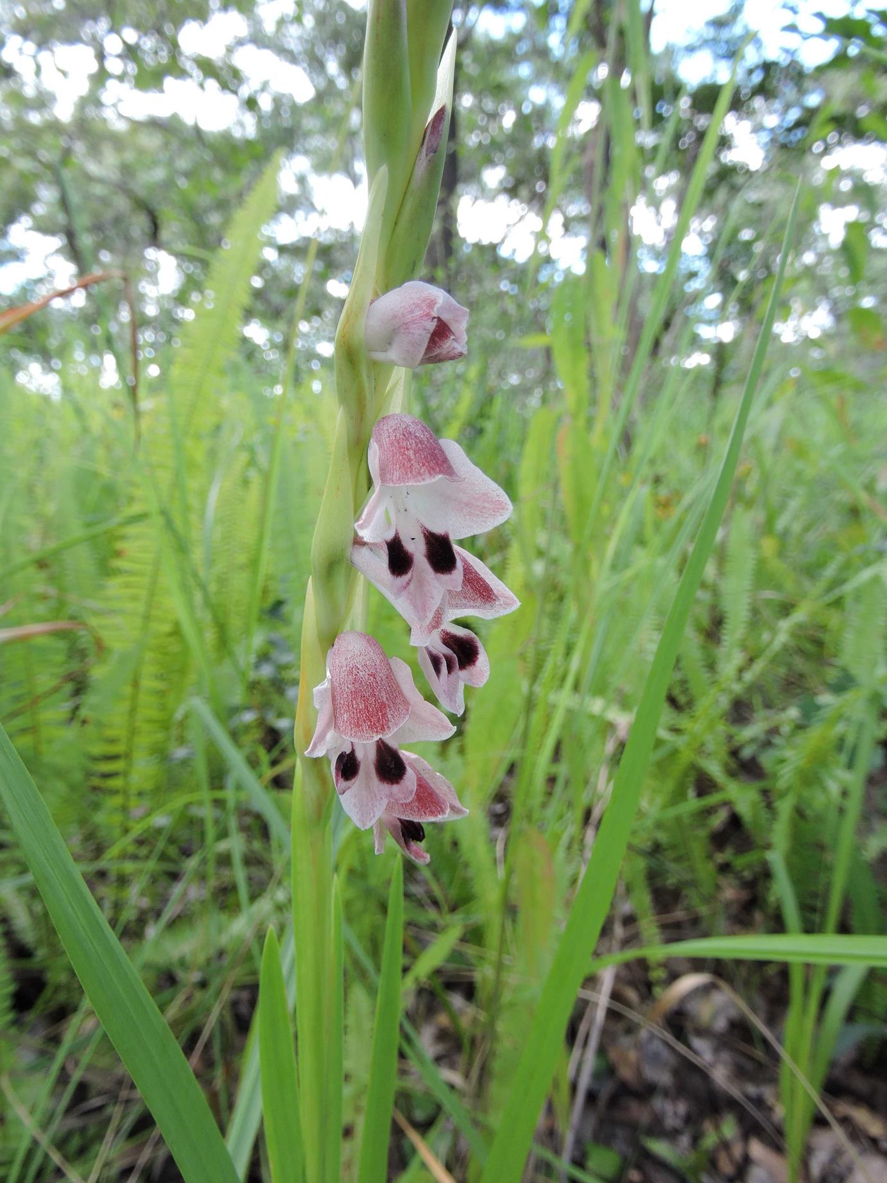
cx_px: 444
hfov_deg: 56.8
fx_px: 820
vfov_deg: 71.6
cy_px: 592
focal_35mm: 24
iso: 100
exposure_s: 1/60
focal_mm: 4.3
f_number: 3.3
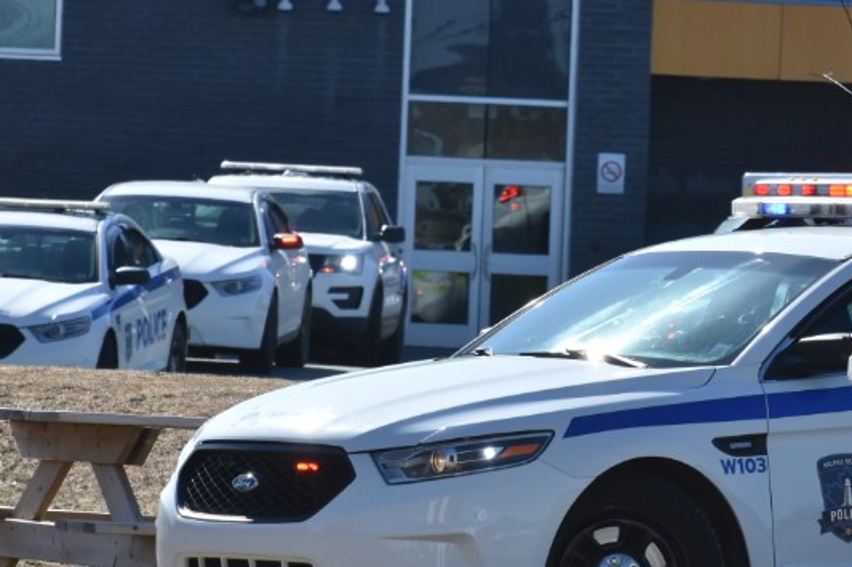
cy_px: 216
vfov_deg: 2.6
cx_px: 719
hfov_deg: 4.0
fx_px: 12278
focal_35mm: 519
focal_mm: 180
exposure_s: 1/800
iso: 500
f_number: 10
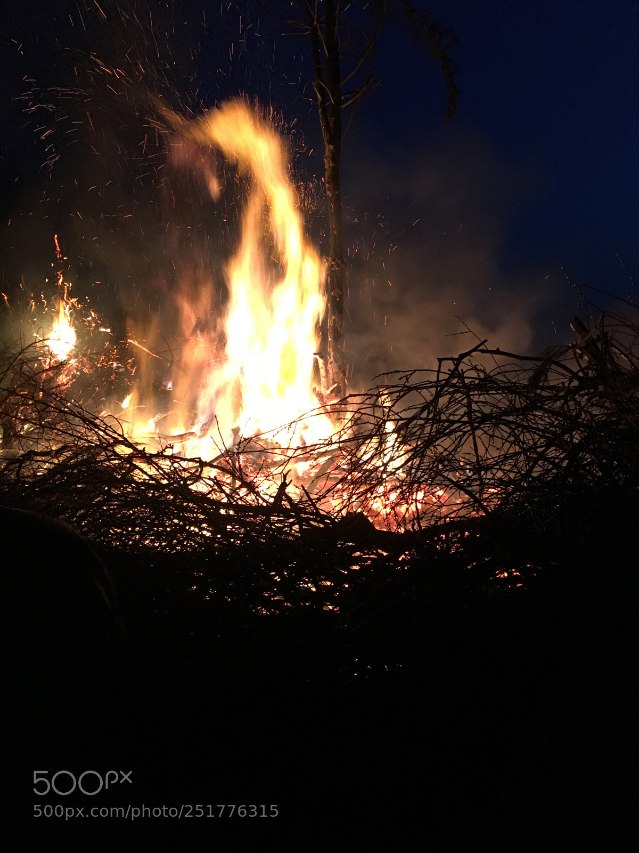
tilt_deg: -2.4
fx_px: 714
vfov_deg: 61.7
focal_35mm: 29
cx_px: 320
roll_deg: +0.0
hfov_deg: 48.2
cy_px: 426
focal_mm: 4.15
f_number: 2.2
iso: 200
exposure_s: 1/20
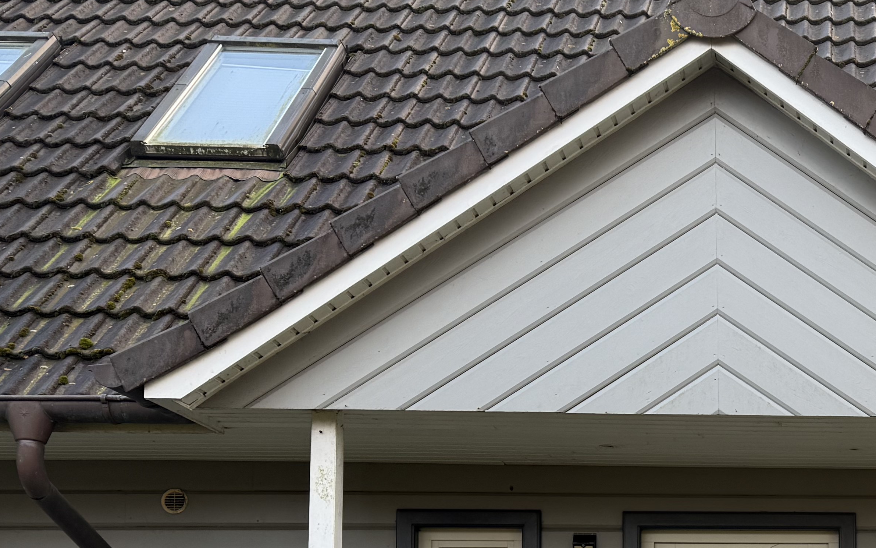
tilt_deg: +5.0
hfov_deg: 30.2
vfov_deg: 20.1
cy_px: 642
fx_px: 1456
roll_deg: +0.5
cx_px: 952
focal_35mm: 61
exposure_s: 1/166
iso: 64
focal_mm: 6.76
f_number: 1.78
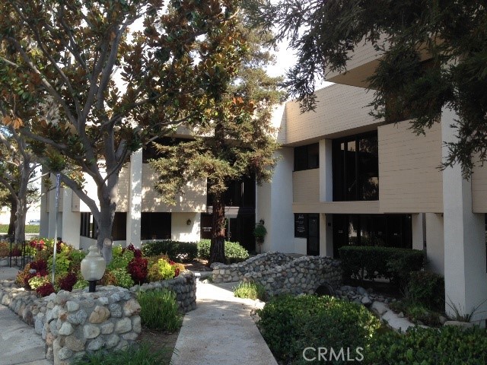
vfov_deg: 42.9
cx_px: 244
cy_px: 182
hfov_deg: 55.4
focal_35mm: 33
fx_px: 464
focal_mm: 4.12
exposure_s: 1/411
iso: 50
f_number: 2.4
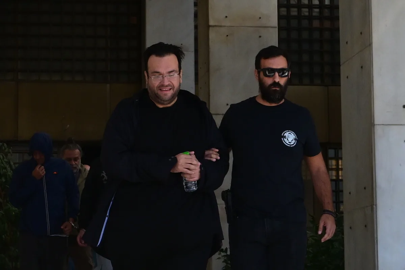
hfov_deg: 46.4
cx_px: 202
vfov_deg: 31.9
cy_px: 135
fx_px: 472
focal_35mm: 42
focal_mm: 28
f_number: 7.1
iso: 1000
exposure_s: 1/800
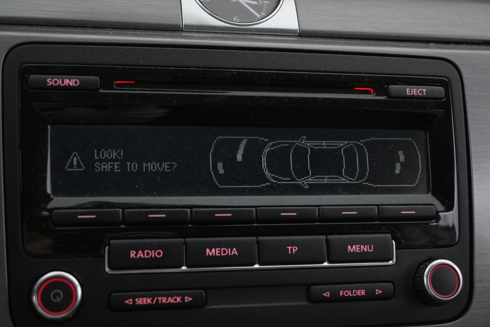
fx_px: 694
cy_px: 164
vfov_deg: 26.5
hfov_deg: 38.9
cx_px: 245
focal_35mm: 51
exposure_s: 1/50
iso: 3200
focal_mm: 34
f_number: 5
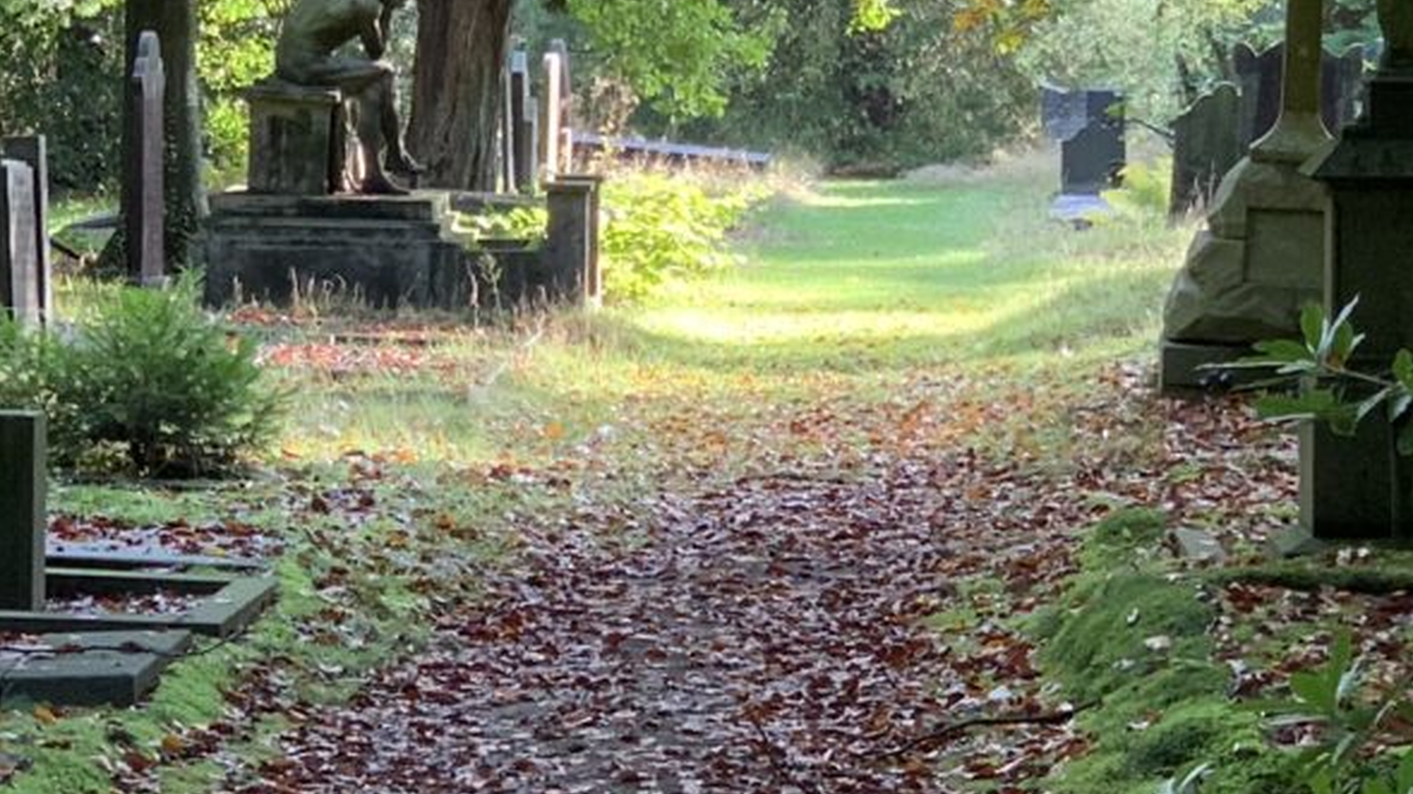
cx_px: 648
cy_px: 403
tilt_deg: -3.7
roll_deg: -0.9
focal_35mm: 154
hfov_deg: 14.0
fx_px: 5769
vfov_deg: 7.9
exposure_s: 1/122
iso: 100
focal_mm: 6
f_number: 2.4
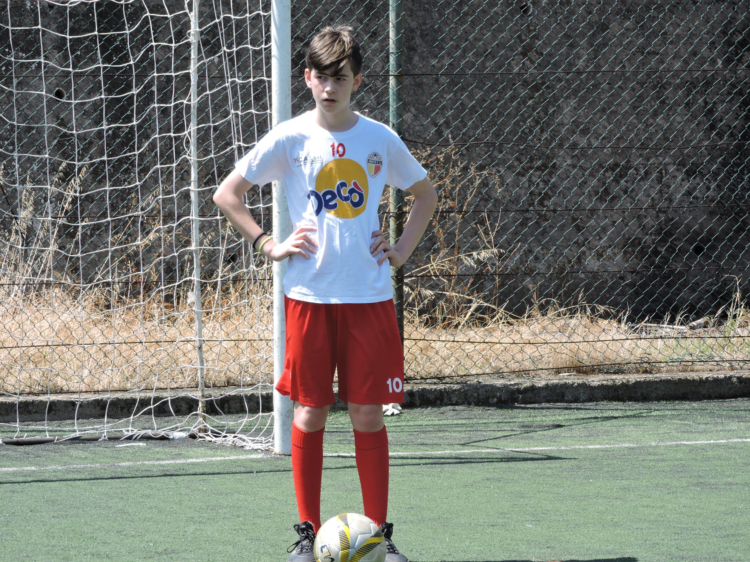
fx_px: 4767
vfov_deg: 6.8
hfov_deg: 9.0
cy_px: 281
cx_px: 375
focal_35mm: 220
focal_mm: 39.4
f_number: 5.3
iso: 100
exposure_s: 1/250
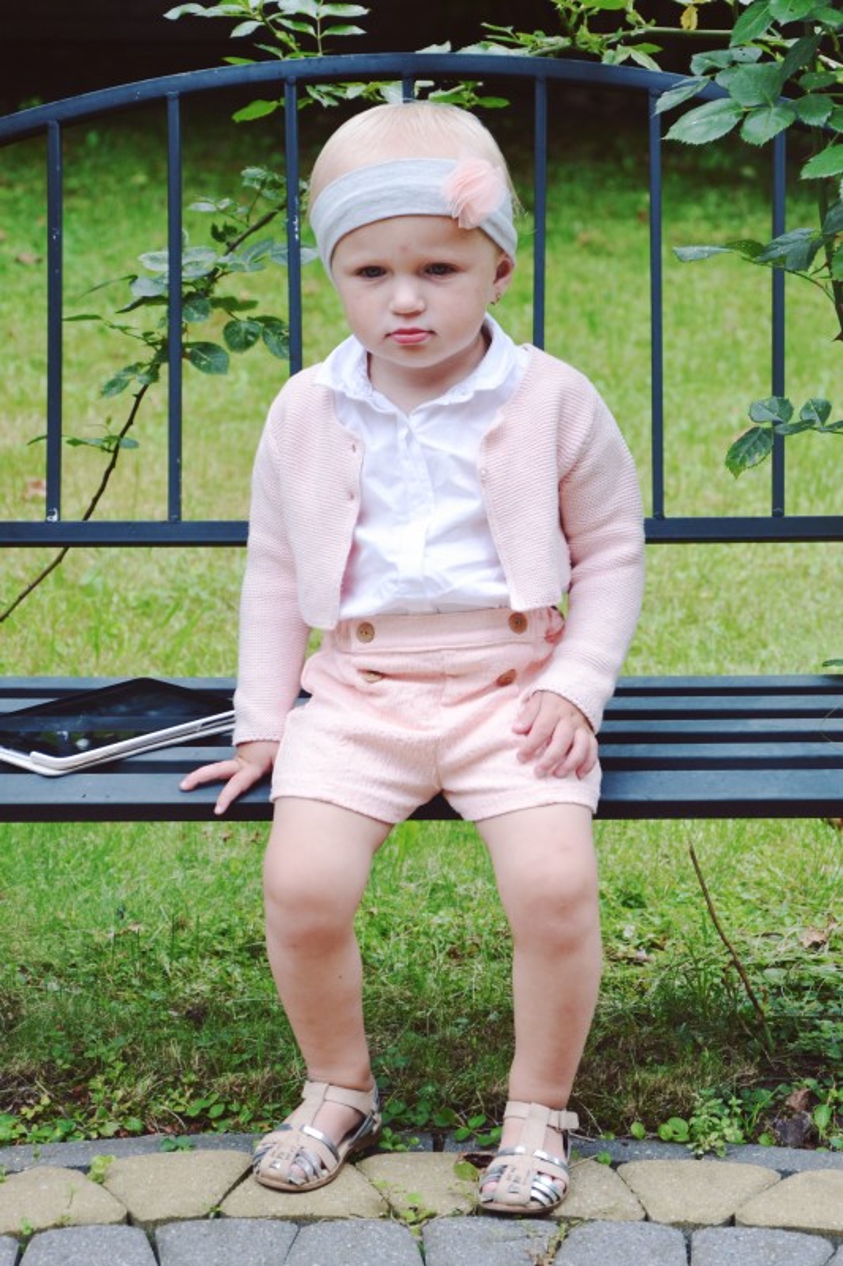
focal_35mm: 87
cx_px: 422
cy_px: 633
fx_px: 3057
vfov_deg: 23.4
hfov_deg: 15.7
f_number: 5.6
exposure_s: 1/125
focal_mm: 58
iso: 140
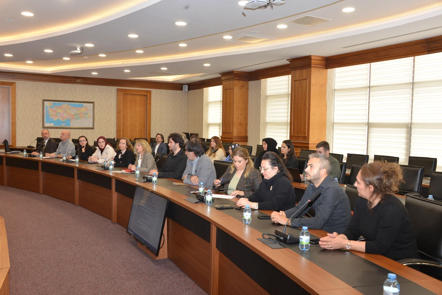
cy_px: 148
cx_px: 221
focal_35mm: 34
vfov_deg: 38.9
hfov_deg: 55.8
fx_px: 418
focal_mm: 34
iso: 1600
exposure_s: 1/100
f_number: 8
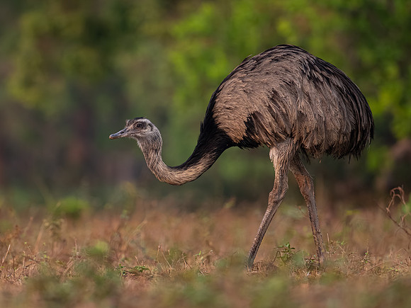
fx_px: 10509
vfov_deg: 1.7
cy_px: 135
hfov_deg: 2.2
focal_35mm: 885
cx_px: 147
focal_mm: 560
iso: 1400
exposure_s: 1/2000
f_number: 6.3
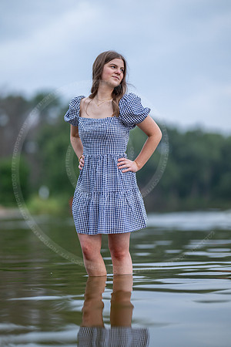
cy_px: 174
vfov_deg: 23.9
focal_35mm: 85
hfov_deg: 16.1
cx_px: 116
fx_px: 818
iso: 500
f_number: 1.2
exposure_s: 1/500
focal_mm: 85
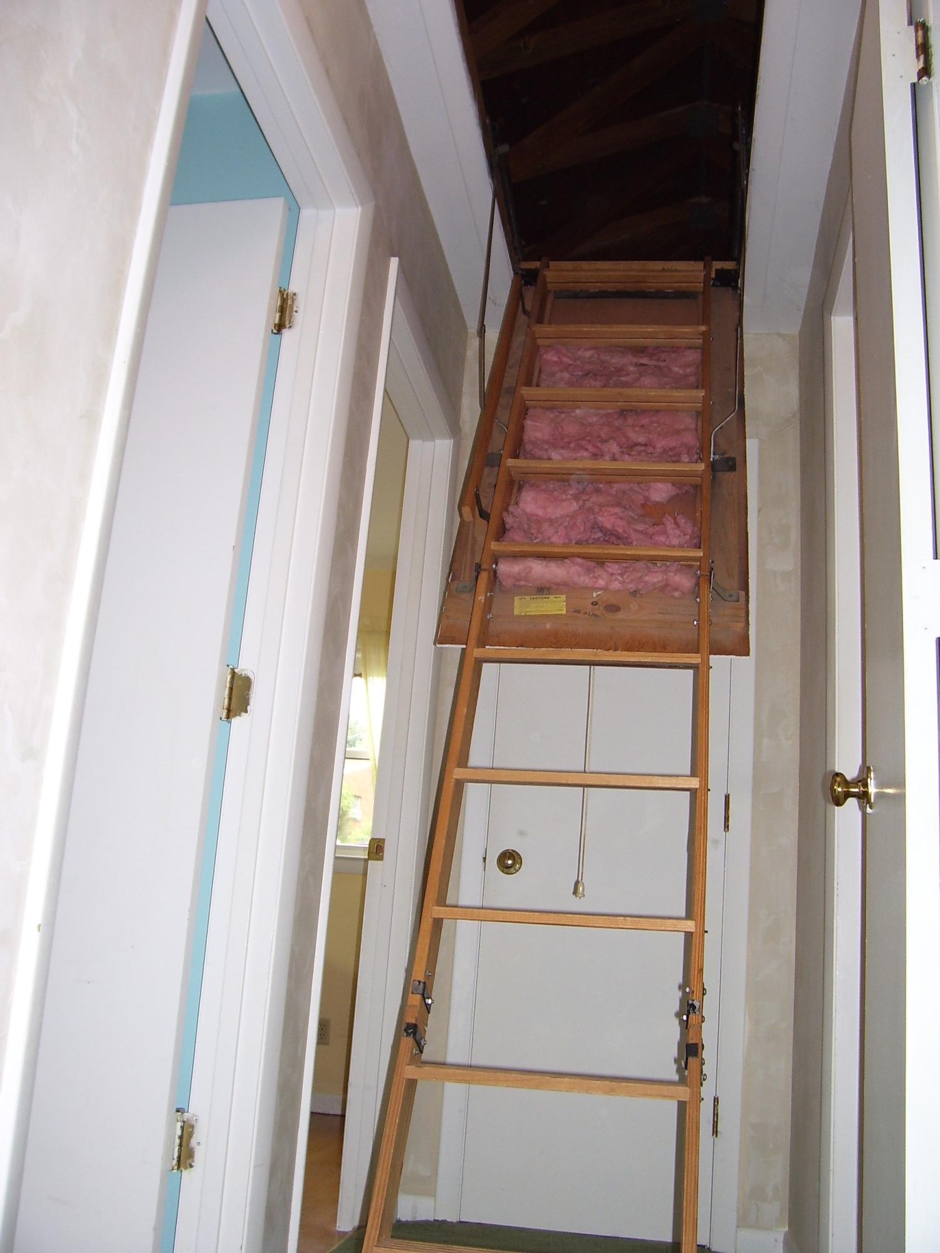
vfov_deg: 54.0
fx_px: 1231
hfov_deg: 41.8
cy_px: 626
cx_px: 470
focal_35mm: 34
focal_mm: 5.6
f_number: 2.7
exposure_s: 1/60
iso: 80
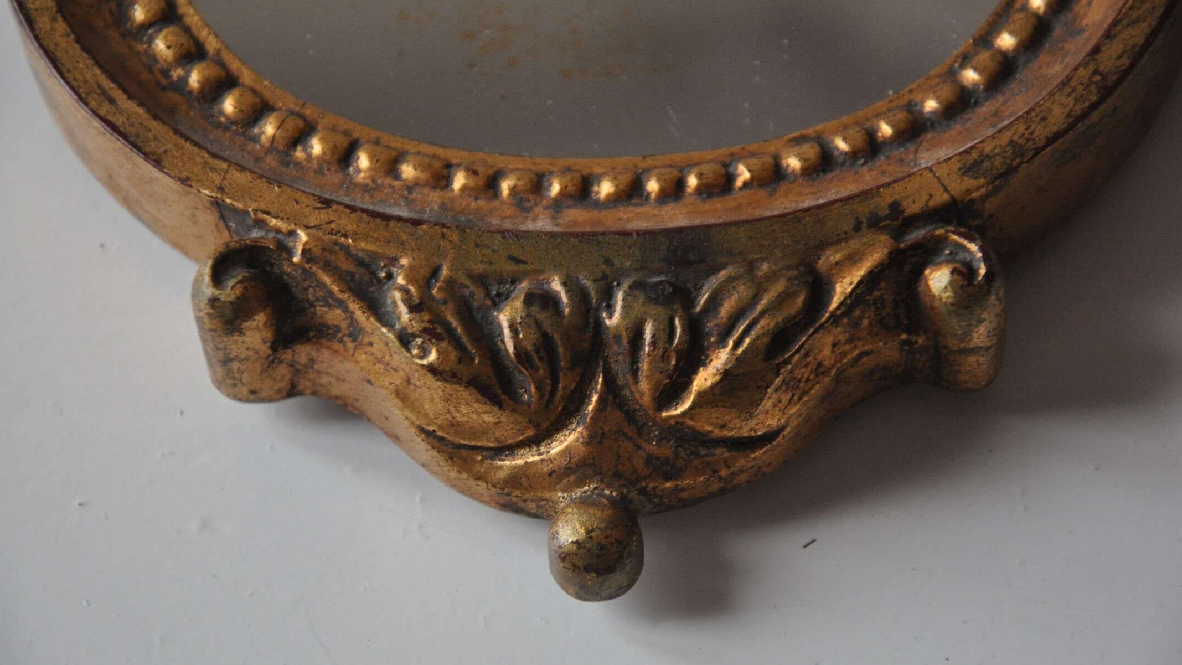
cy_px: 348
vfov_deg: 7.3
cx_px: 592
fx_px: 5188
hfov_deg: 13.0
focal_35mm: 166
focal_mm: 105
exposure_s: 1/50
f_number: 5.6
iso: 1600
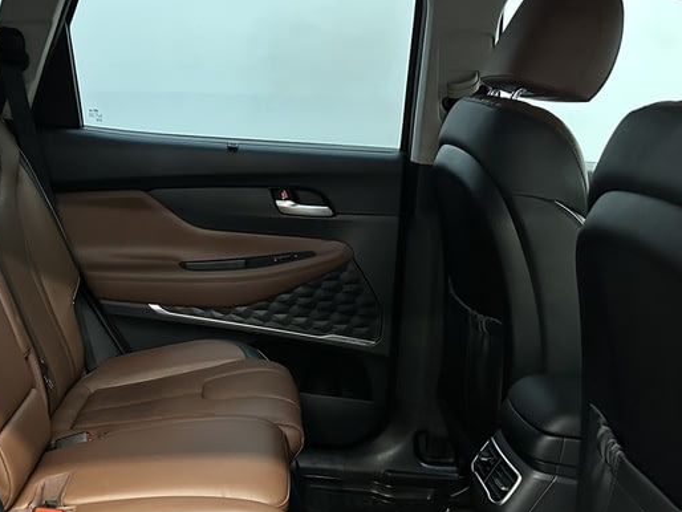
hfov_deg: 42.7
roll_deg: -0.8
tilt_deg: -18.1
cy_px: 380
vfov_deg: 33.7
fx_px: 828
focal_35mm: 42
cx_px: 133
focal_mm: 6.86
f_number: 1.78
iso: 800
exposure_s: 1/50
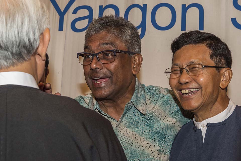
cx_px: 120
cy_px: 80
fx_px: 301
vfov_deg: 29.8
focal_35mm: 45
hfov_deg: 43.6
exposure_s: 1/250
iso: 640
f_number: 8
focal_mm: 45
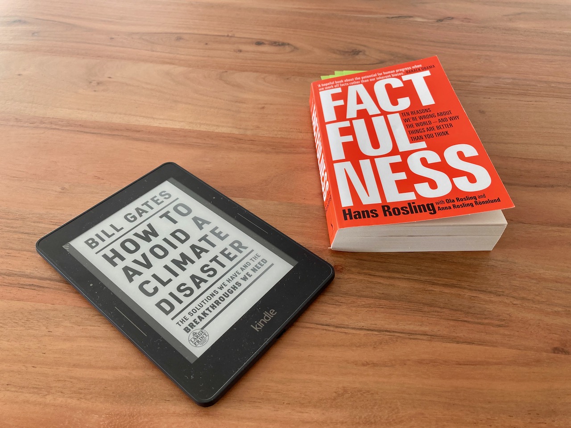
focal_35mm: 28
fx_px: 462
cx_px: 286
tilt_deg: -45.5
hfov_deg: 63.4
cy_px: 214
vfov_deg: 49.7
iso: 50
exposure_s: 1/121
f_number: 1.8
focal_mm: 3.99
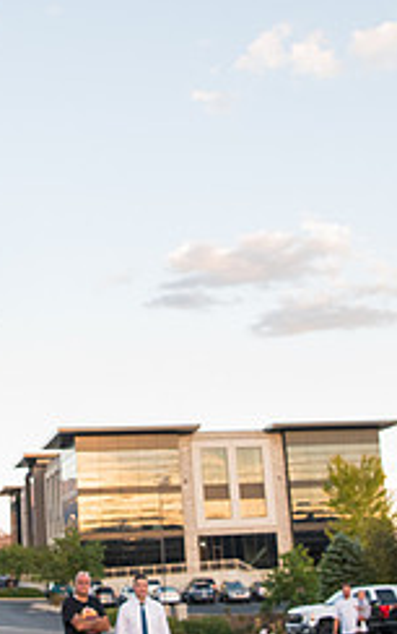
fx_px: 1002
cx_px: 70
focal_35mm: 58
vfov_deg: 35.1
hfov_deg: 22.1
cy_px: 333
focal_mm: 24
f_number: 5
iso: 3200
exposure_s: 1/1250
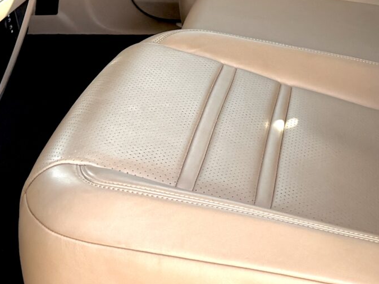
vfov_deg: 15.3
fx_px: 996
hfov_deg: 21.3
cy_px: -111
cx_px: 307
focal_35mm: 91
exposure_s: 1/237
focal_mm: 6.76
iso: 200
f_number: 1.78
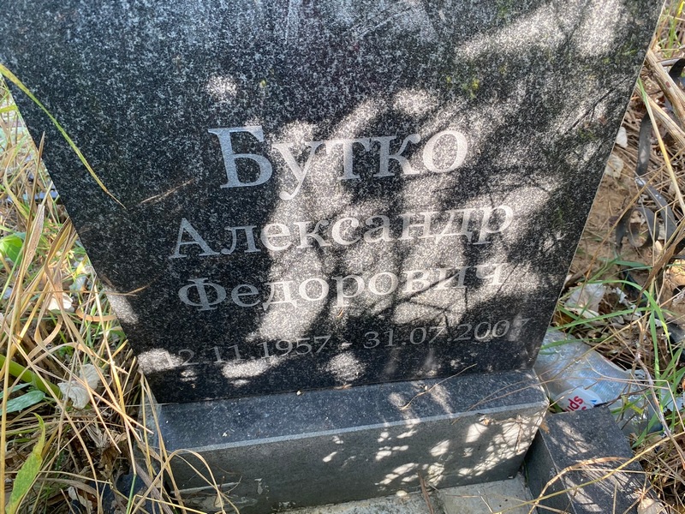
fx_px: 515
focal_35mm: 26
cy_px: 257
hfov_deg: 67.3
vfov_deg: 53.1
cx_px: 342
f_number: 1.8
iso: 80
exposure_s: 1/121
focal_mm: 4.25
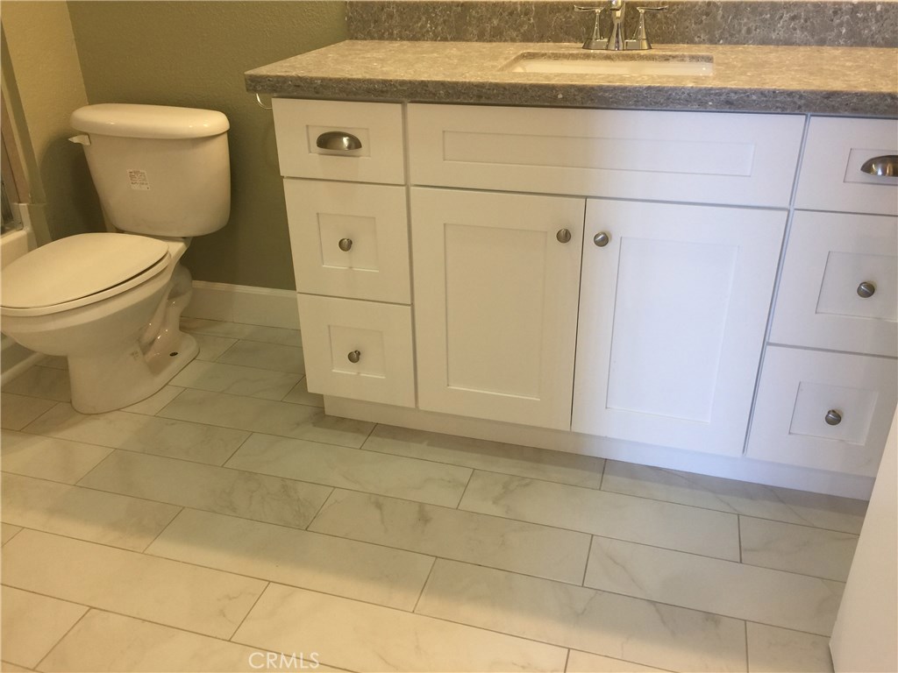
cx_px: 449
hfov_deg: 61.7
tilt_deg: -27.1
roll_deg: +0.2
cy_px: 336
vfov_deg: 48.2
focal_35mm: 29
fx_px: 752
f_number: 2.2
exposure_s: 1/15
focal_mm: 4.15
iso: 32
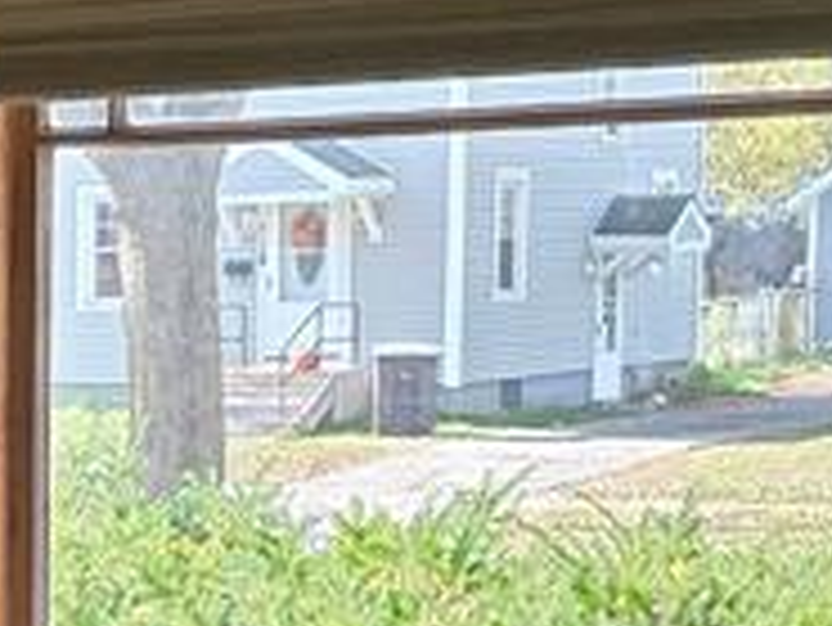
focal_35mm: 127
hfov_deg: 13.5
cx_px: -787
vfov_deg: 11.6
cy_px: 626
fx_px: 3054
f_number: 1.7
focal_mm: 6.3
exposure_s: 1/180
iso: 160
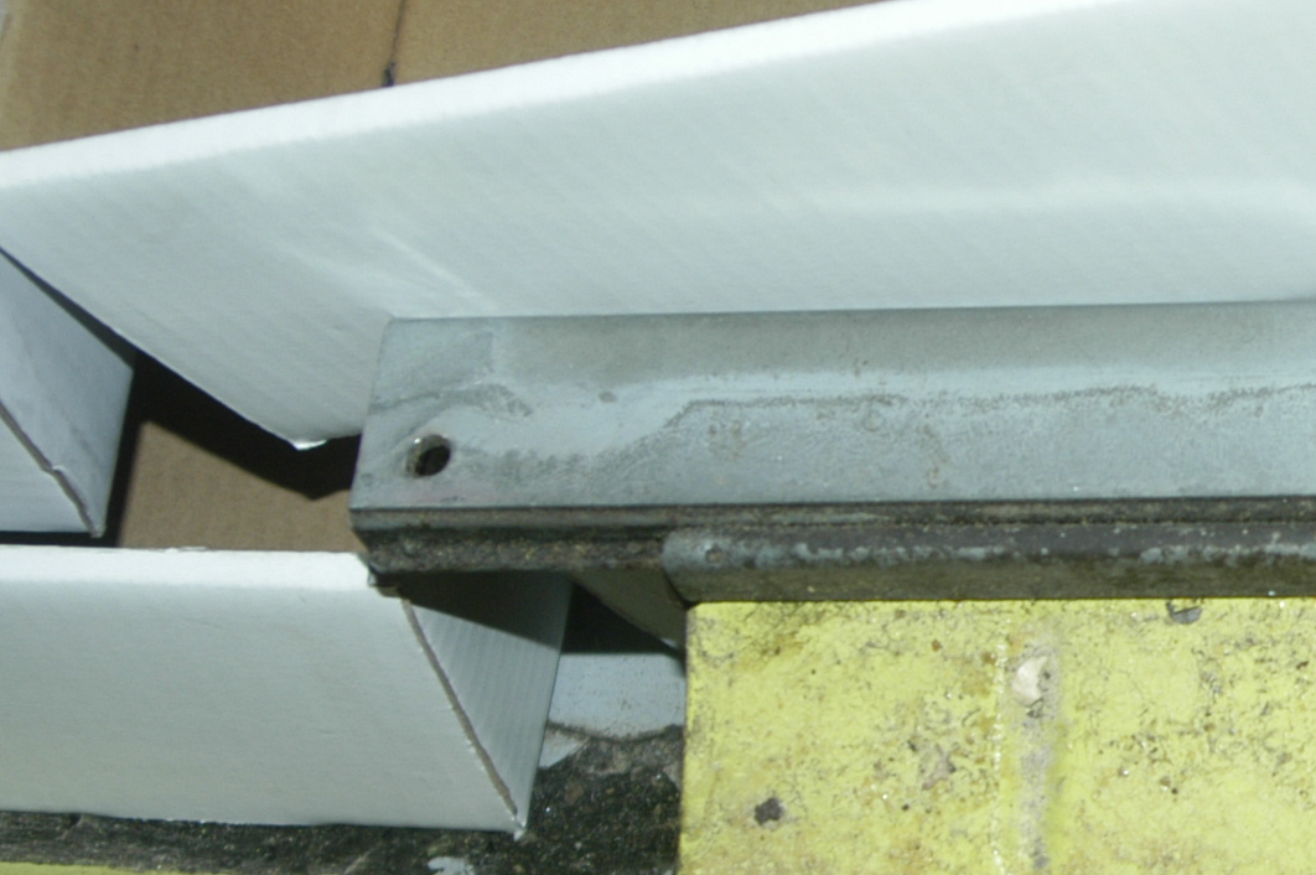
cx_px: 1740
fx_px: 4346
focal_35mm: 119
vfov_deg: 11.5
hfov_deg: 16.2
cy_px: 459
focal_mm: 28
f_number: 3.8
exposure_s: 1/60
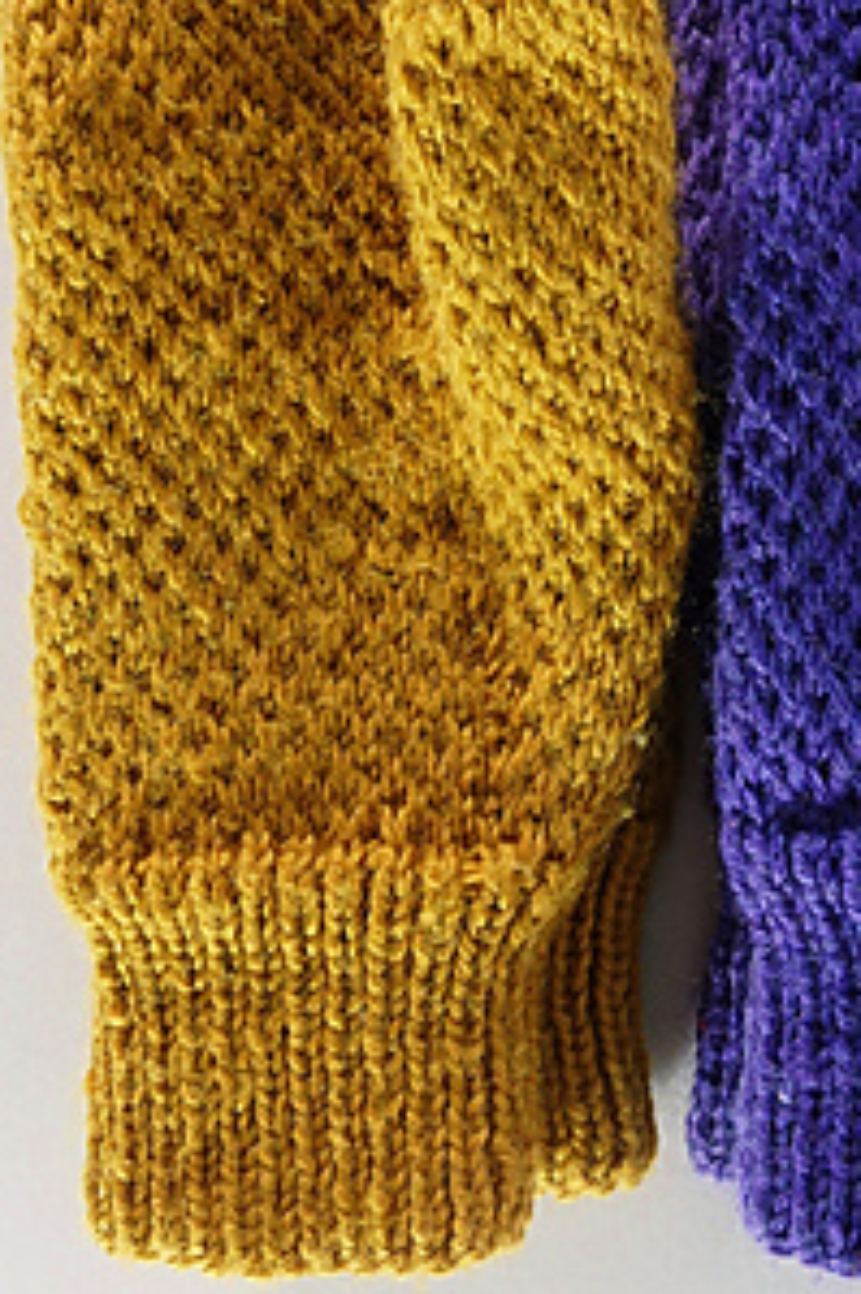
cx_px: 755
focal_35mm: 60
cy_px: 342
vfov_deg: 32.8
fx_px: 2155
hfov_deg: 22.1
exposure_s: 1/30
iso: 800
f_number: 5.6
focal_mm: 10.4
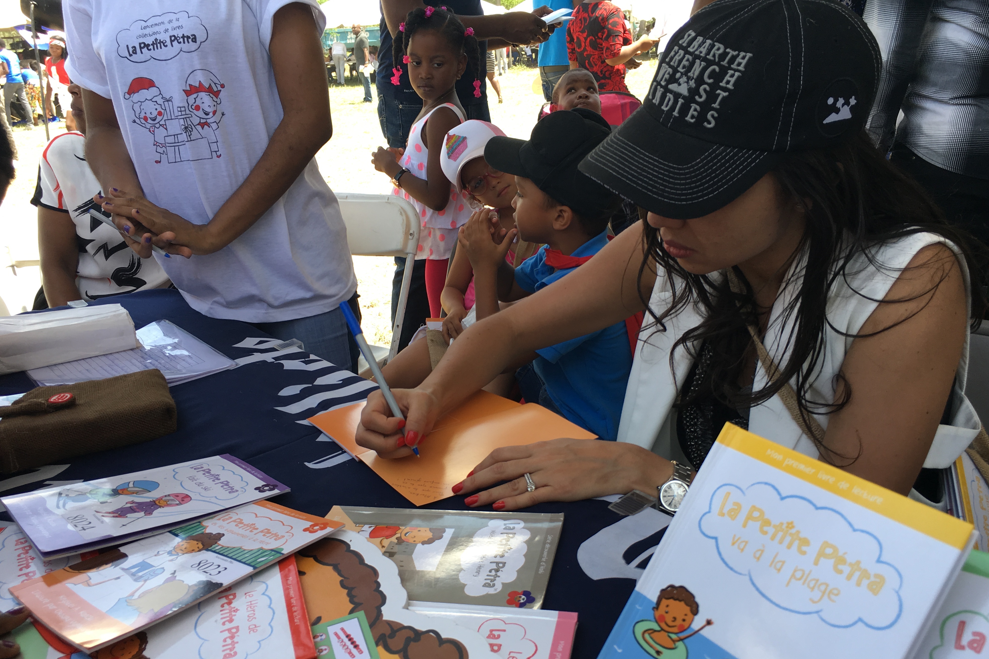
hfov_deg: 60.3
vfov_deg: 42.2
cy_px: 379
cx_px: 496
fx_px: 852
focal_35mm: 31
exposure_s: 1/205
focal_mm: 4.15
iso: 25
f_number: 2.2
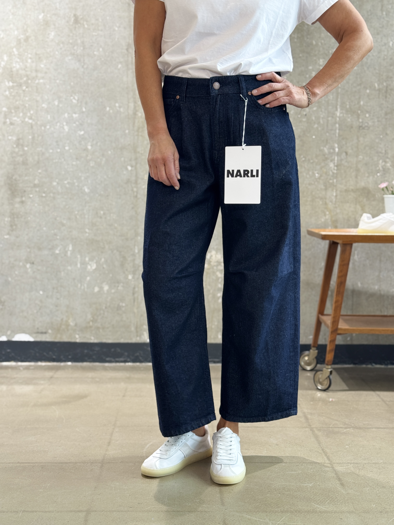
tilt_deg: -5.3
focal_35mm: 48
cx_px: 197
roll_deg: -0.5
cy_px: 262
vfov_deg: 39.7
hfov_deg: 30.3
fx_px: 728
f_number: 1.78
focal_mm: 6.76
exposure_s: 1/50
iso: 64
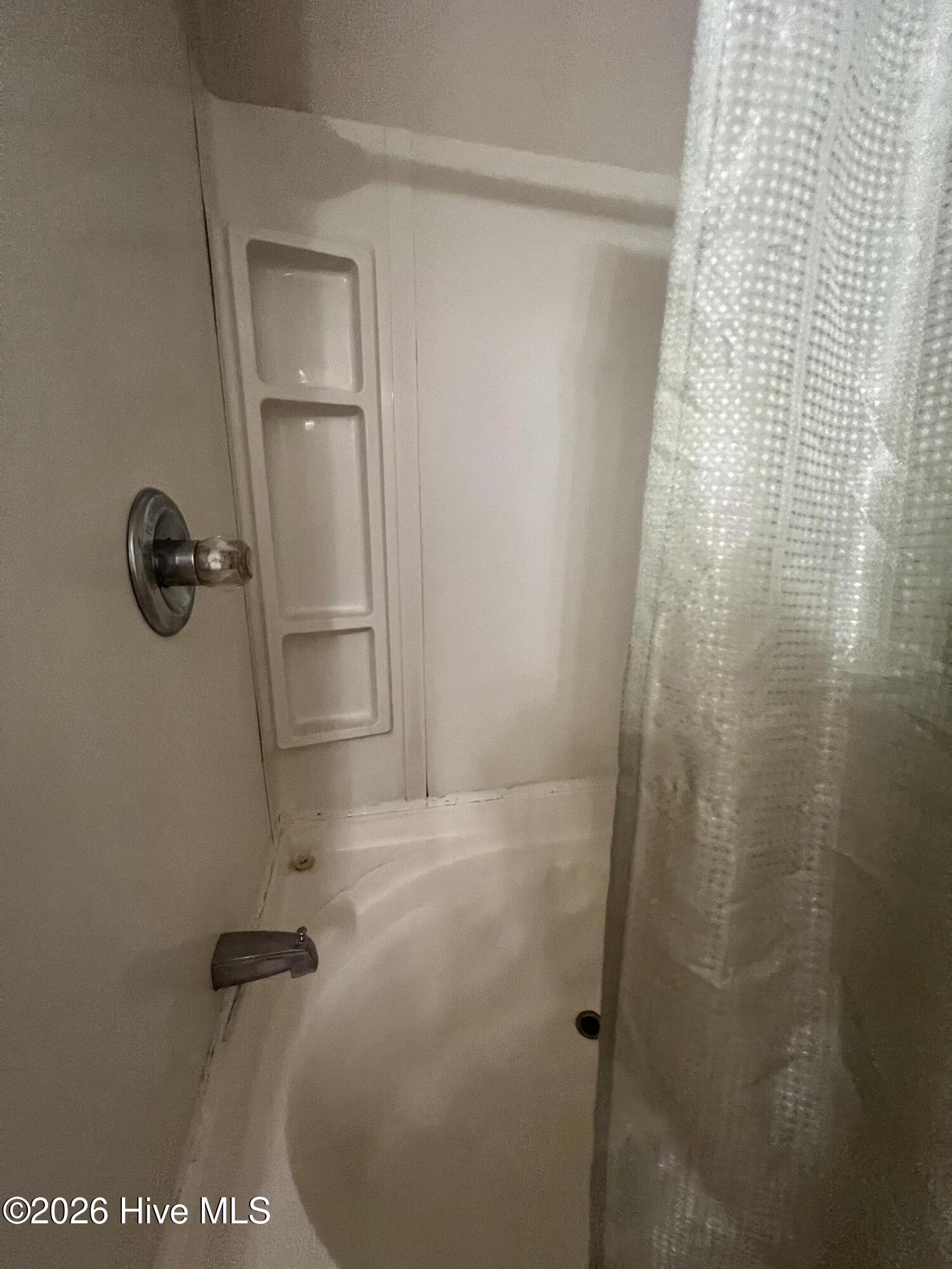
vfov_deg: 106.2
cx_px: 476
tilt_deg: -12.4
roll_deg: -1.3
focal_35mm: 13
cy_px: 634
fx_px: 477
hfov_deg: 89.9
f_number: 1.8
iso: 500
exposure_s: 1/60
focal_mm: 1.57
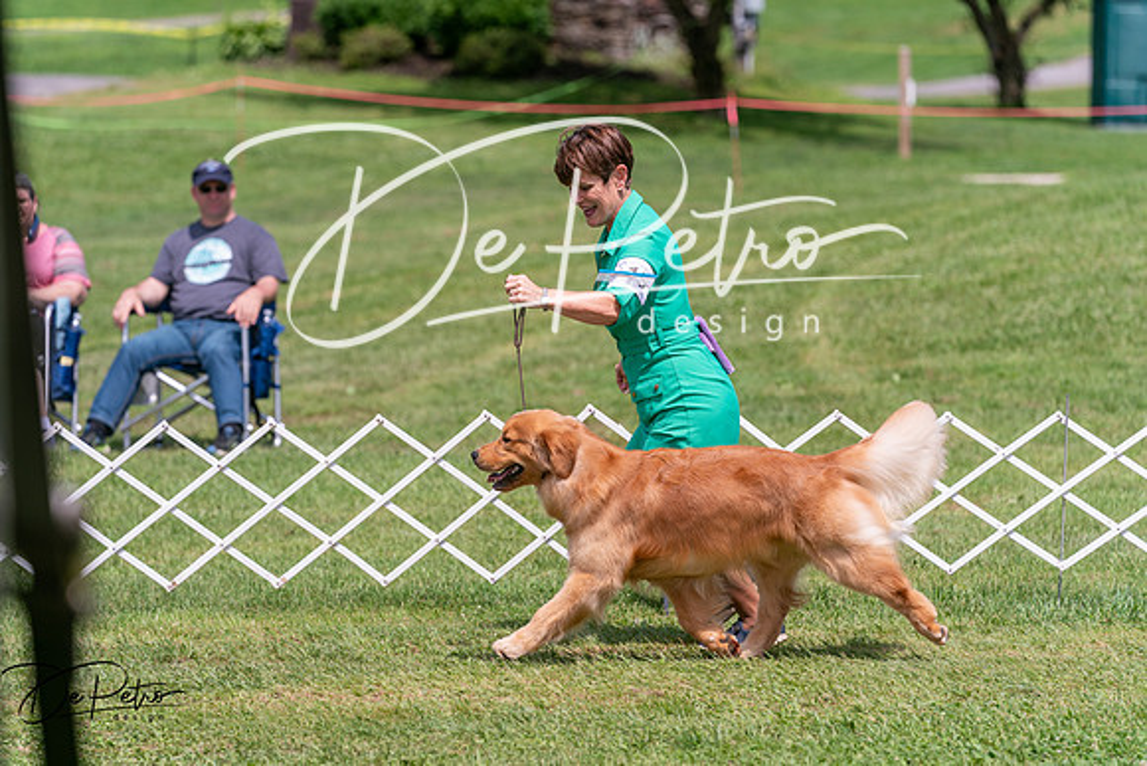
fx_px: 5704
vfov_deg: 7.7
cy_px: 383
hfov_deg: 11.5
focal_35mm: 179
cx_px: 574
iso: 250
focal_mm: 179
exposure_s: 1/1600
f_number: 4.5
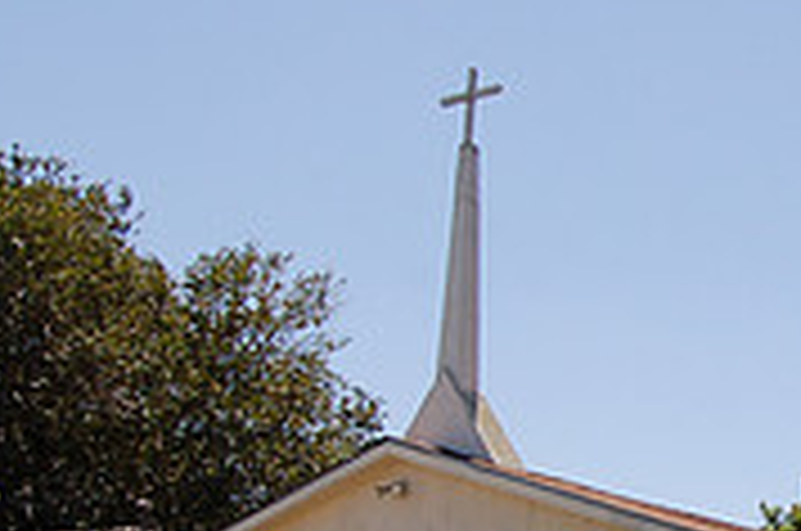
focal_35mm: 88
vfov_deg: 15.3
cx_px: 968
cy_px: 504
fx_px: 1954
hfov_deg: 21.5
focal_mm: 18
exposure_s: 1/320
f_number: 9
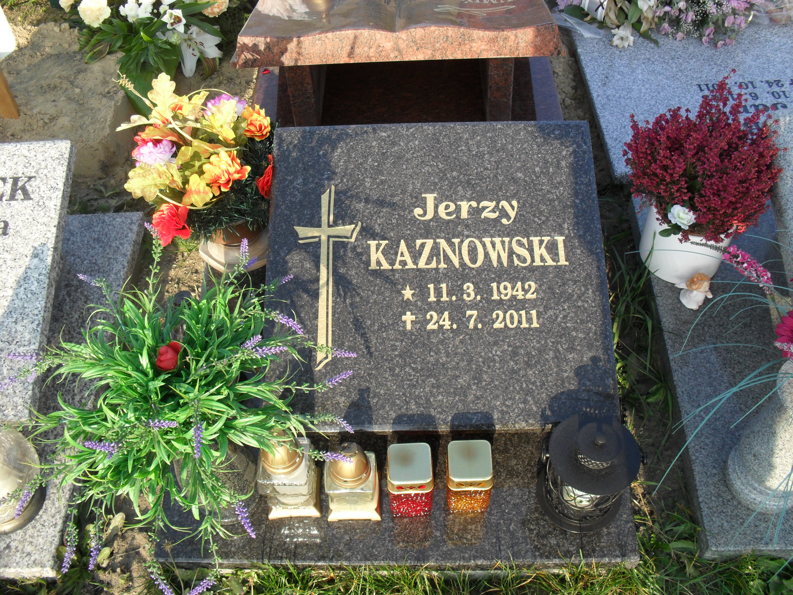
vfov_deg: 40.7
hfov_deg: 52.6
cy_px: 298
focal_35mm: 35
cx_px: 396
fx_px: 802
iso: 100
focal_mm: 6.3
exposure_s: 1/250
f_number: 3.2
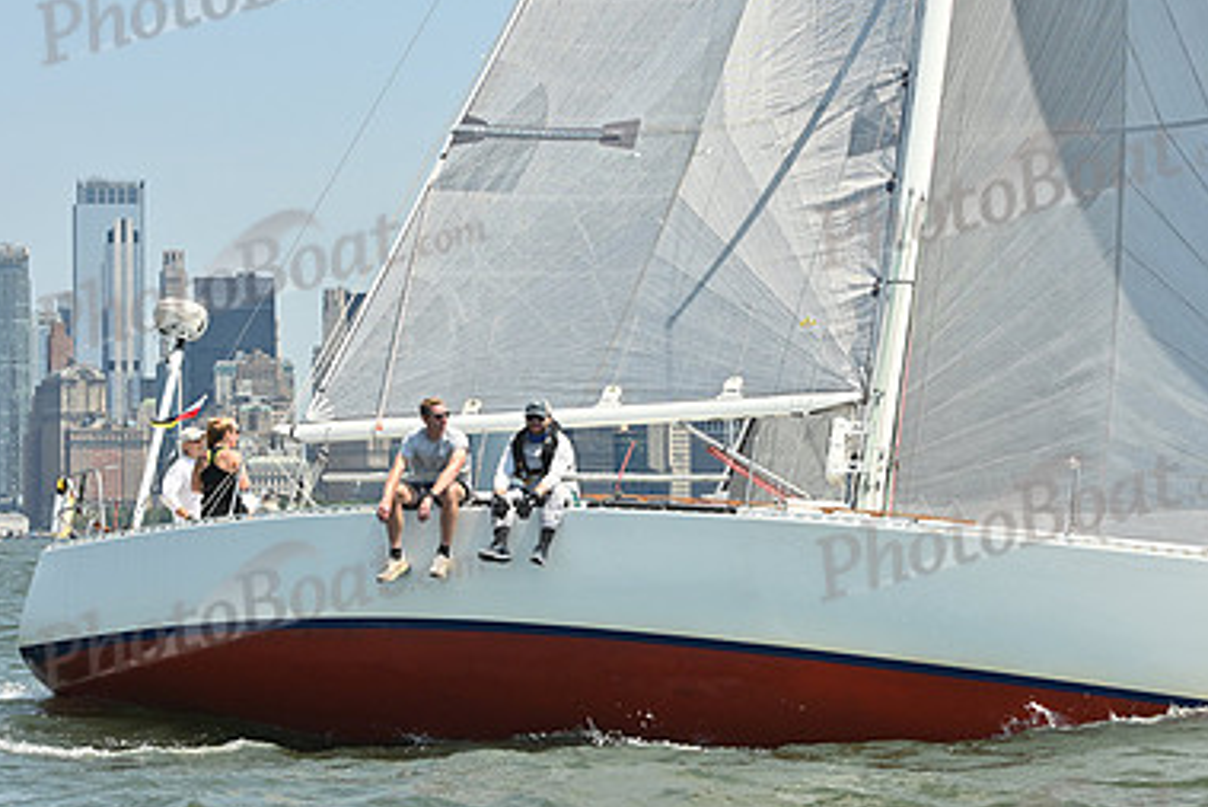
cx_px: 653
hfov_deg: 19.1
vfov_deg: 12.8
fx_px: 3592
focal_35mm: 107
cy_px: 397
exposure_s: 1/1250
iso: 320
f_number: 8
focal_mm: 70
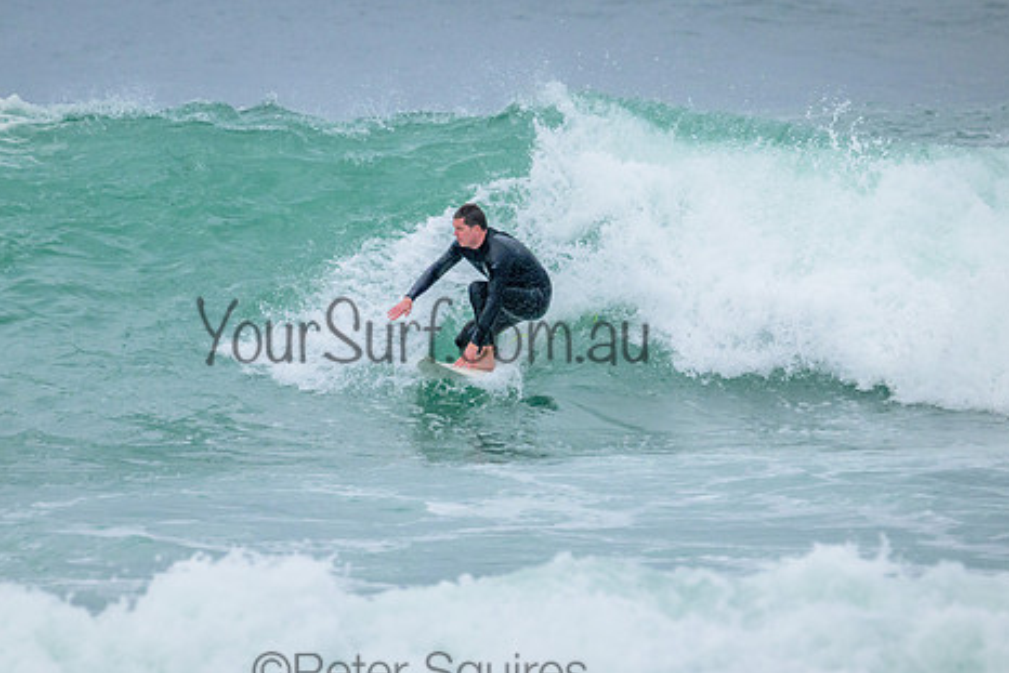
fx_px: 19204
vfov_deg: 2.0
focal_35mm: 685
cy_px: 313
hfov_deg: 3.0
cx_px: 420
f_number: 11
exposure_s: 1/1600
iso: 2200
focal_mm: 550
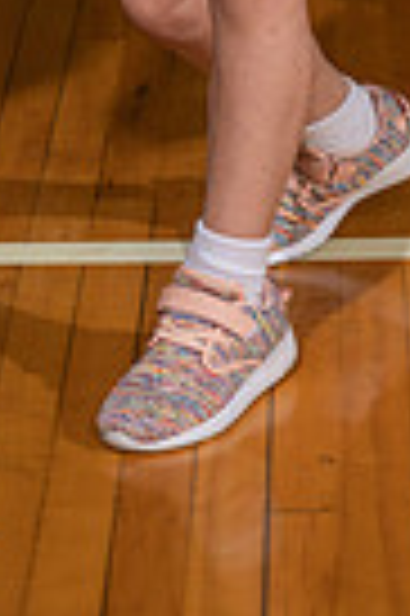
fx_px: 3374
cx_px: 101
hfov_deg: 6.9
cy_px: -306
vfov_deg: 10.1
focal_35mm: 197
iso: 125
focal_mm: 60
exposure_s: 1/160
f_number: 8
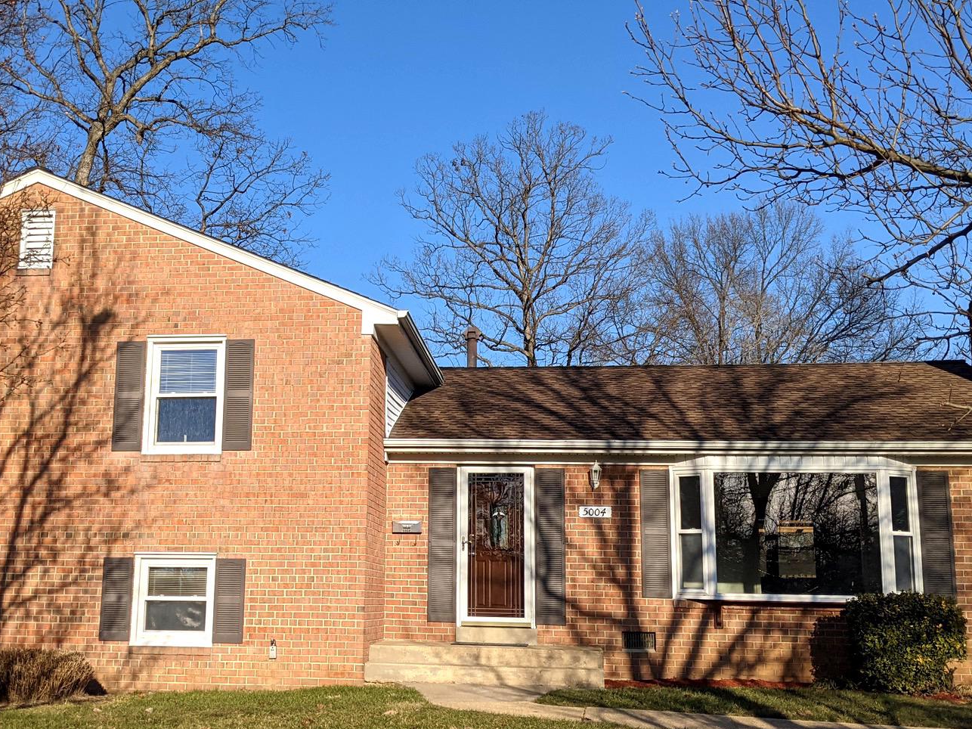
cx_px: 380
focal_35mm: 43
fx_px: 1207
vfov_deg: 33.6
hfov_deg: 43.6
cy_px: 351
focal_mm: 4.38
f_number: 1.73
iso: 46
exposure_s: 1/3906
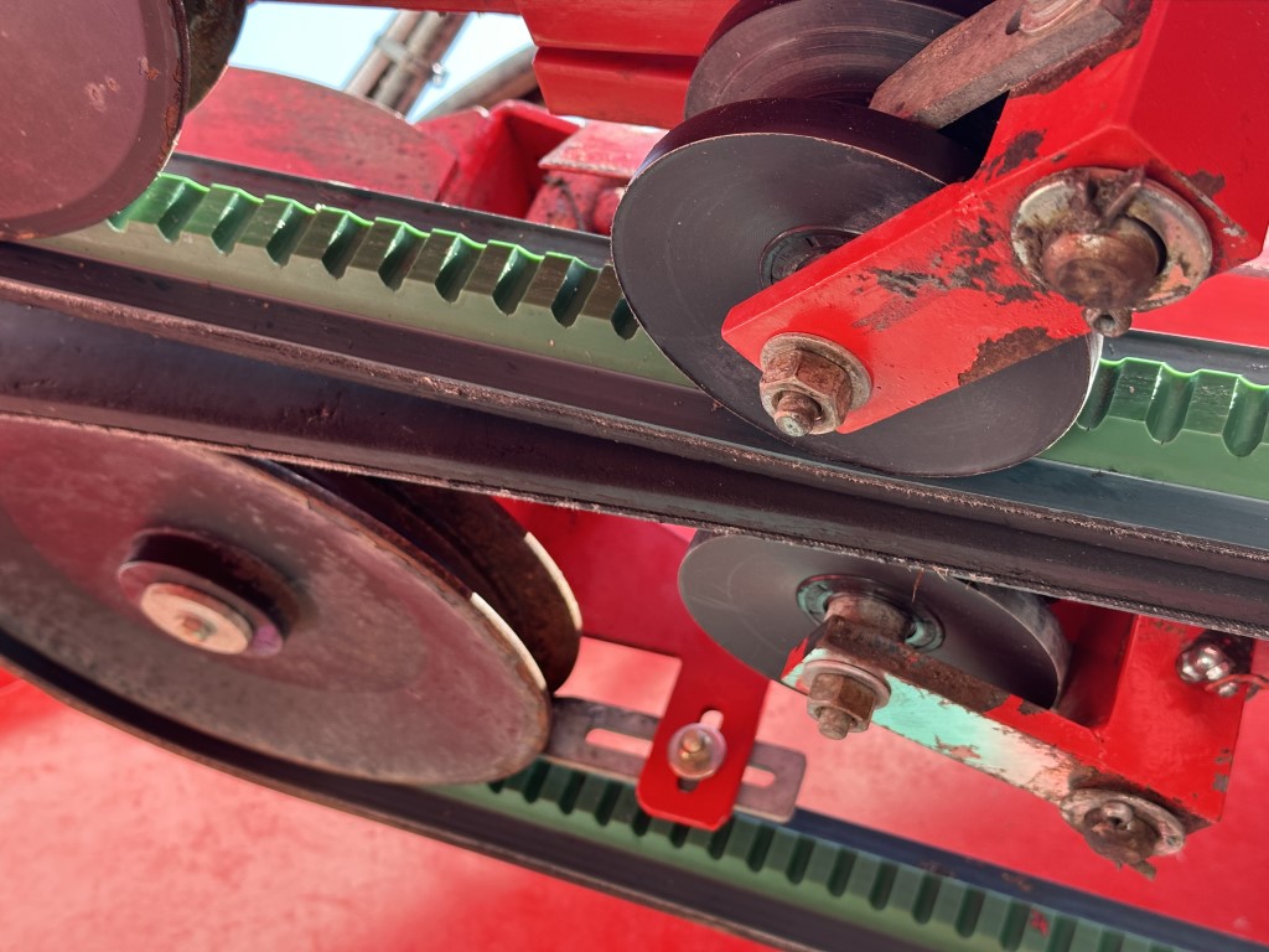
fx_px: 1760
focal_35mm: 48
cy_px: 476
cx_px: 634
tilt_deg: +35.8
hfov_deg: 39.7
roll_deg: +10.6
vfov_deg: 30.3
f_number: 1.78
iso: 64
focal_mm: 6.86
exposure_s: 1/190
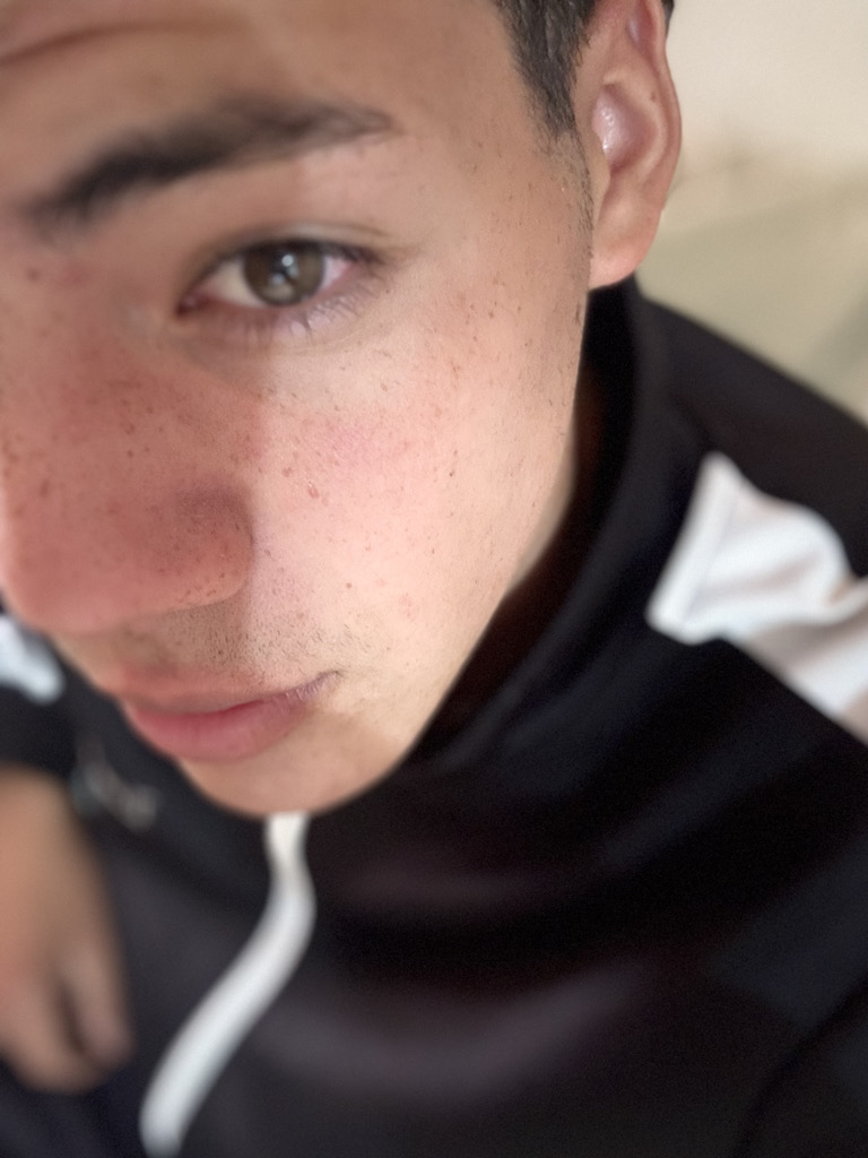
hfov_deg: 46.8
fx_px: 1003
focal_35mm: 30
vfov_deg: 60.0
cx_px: 434
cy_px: 579
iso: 640
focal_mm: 2.69
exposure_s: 1/20
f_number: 1.9
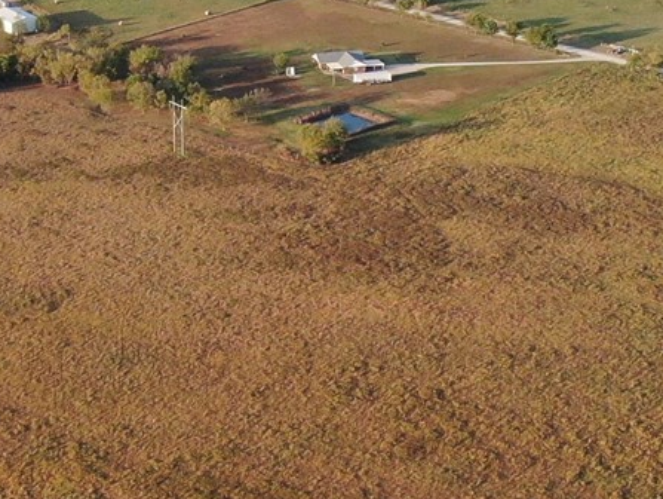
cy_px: 252
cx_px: 285
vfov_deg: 14.4
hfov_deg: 19.1
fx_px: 1974
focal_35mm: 103
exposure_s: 1/320
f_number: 2.8
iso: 100
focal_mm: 4.39
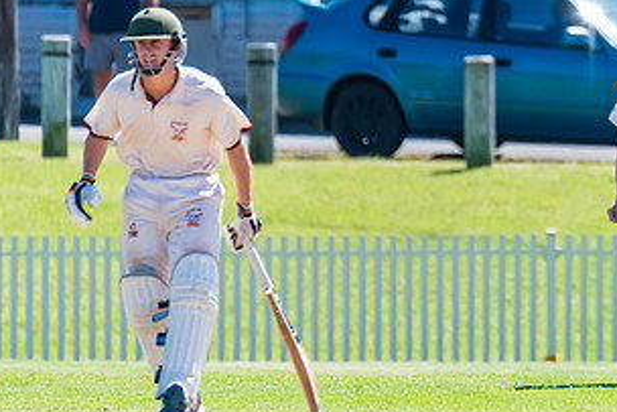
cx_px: 579
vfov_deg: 1.1
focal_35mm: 1296
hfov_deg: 1.6
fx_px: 22222
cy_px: 146
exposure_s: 1/2000
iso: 640
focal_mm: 600
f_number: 6.3
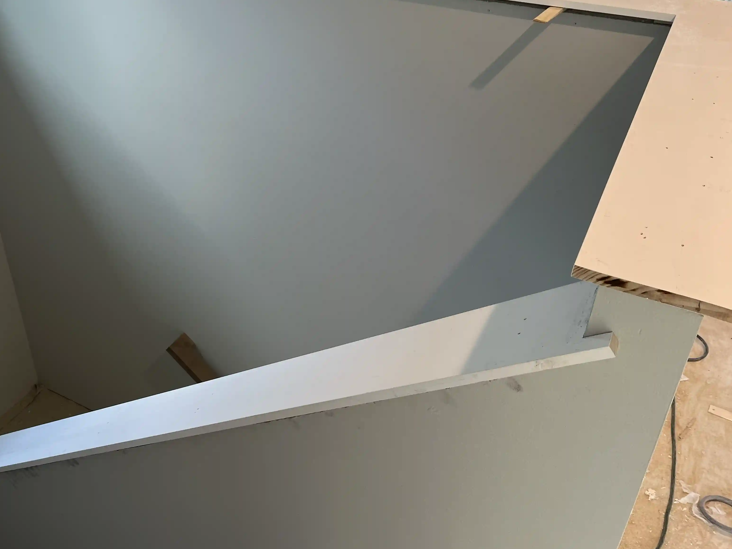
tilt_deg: -33.4
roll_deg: +0.1
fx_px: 719
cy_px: 207
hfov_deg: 53.6
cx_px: 292
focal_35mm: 34
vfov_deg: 41.5
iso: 64
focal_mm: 5.1
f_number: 1.6
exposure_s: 1/60
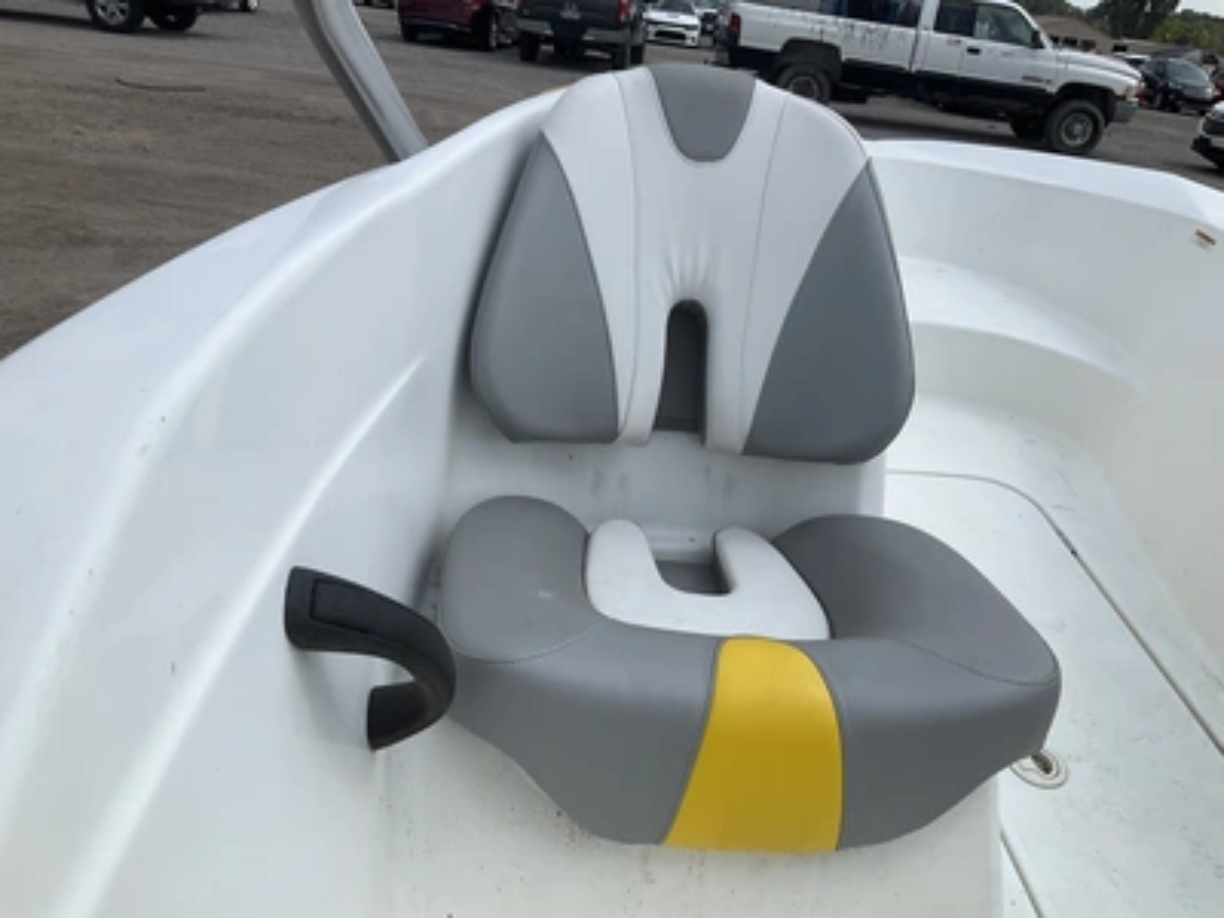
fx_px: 1025
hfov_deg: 61.7
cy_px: 459
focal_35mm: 29
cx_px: 612
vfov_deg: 48.2
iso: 25
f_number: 1.8
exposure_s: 1/3125
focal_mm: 3
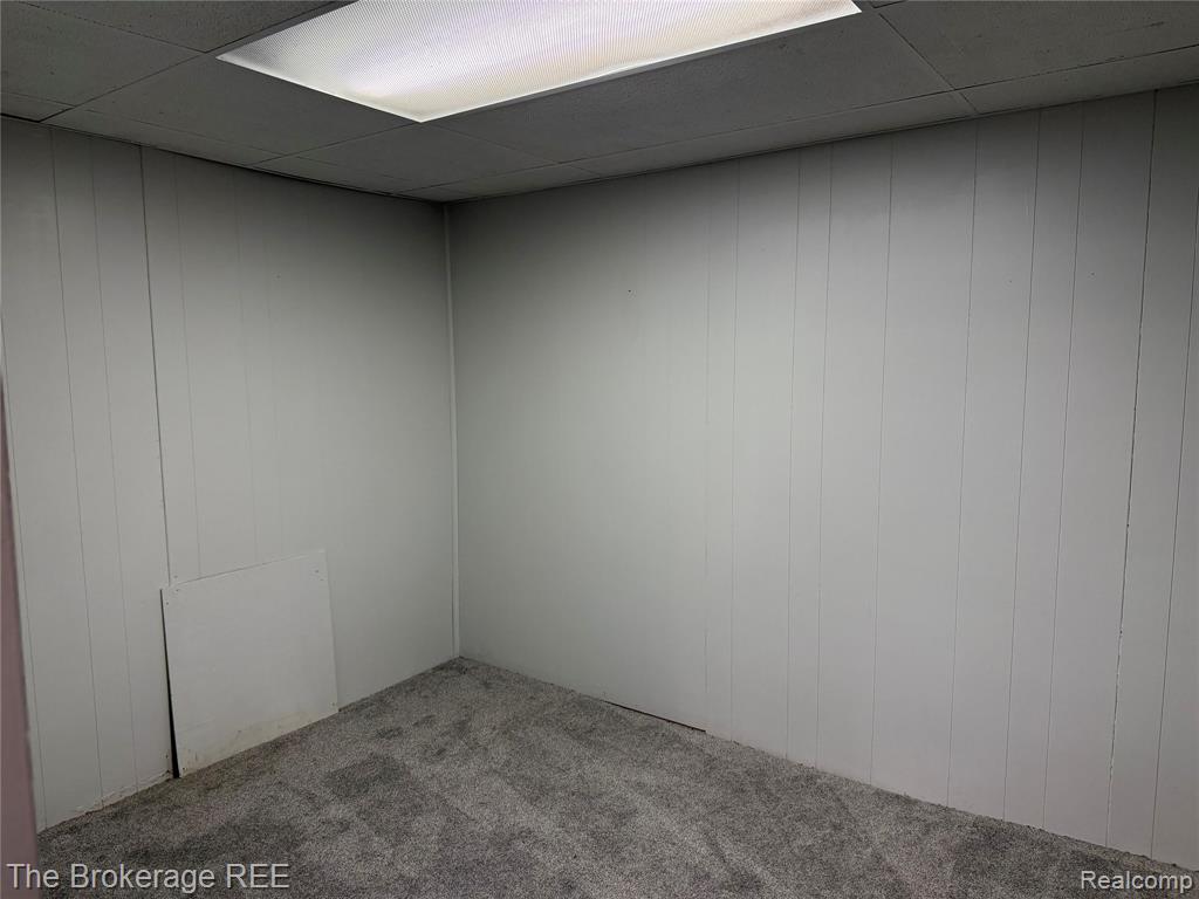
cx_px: 600
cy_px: 450
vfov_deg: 56.8
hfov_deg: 71.6
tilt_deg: -5.1
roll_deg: +0.8
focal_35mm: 24
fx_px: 831
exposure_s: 1/120
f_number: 1.78
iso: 250
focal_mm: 6.76
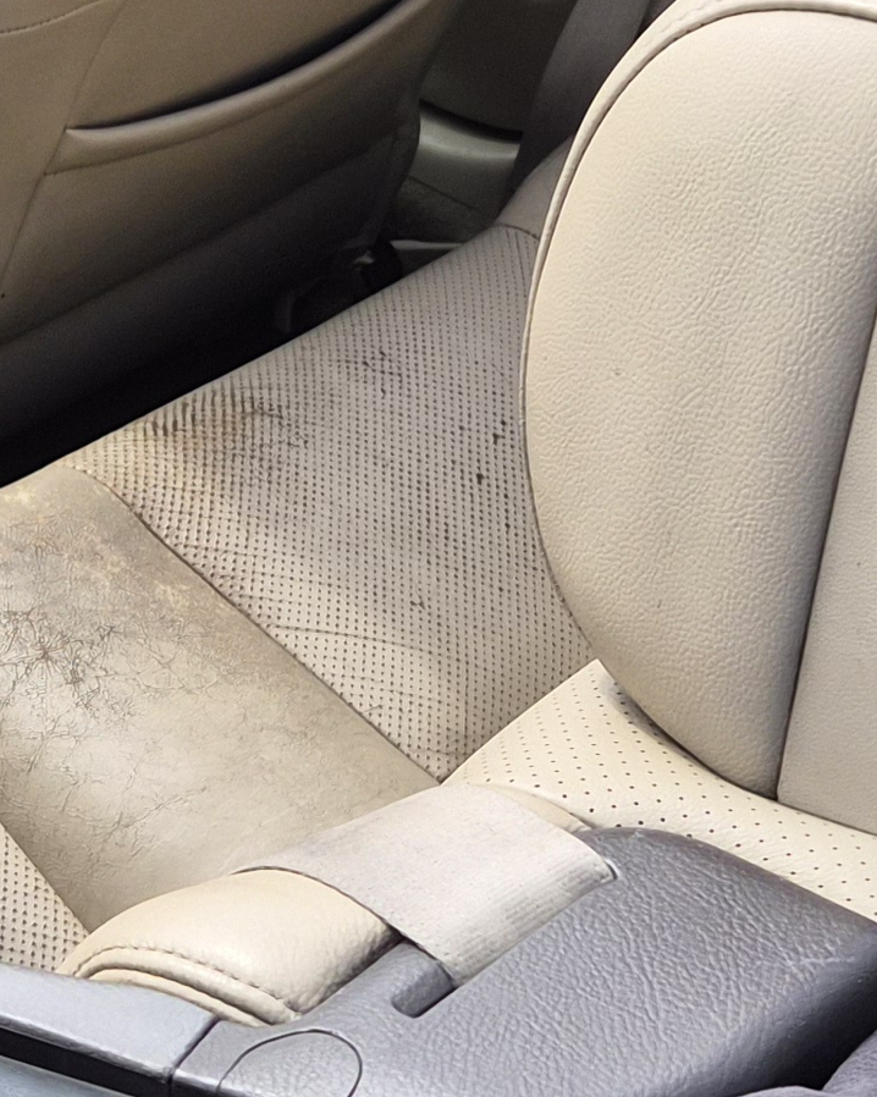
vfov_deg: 19.2
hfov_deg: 15.3
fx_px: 3246
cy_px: 448
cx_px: 192
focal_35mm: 100
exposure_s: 1/3152
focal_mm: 5.4
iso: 80
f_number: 1.8
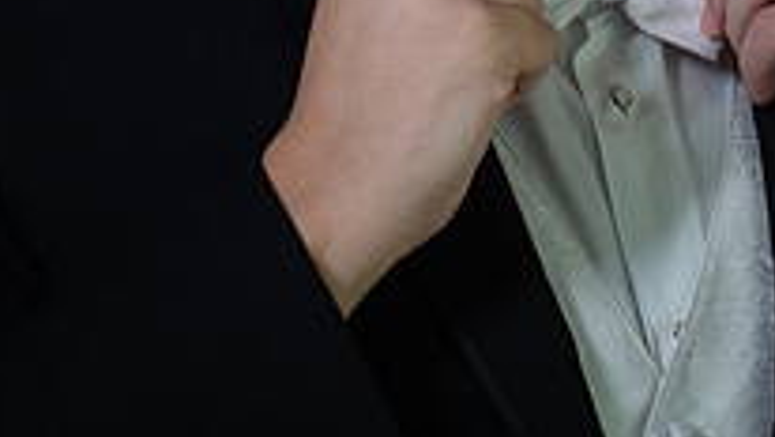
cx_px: 540
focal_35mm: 137
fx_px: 2816
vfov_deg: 8.8
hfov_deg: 15.6
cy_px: -87
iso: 1000
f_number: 3.2
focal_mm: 60
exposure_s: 1/250
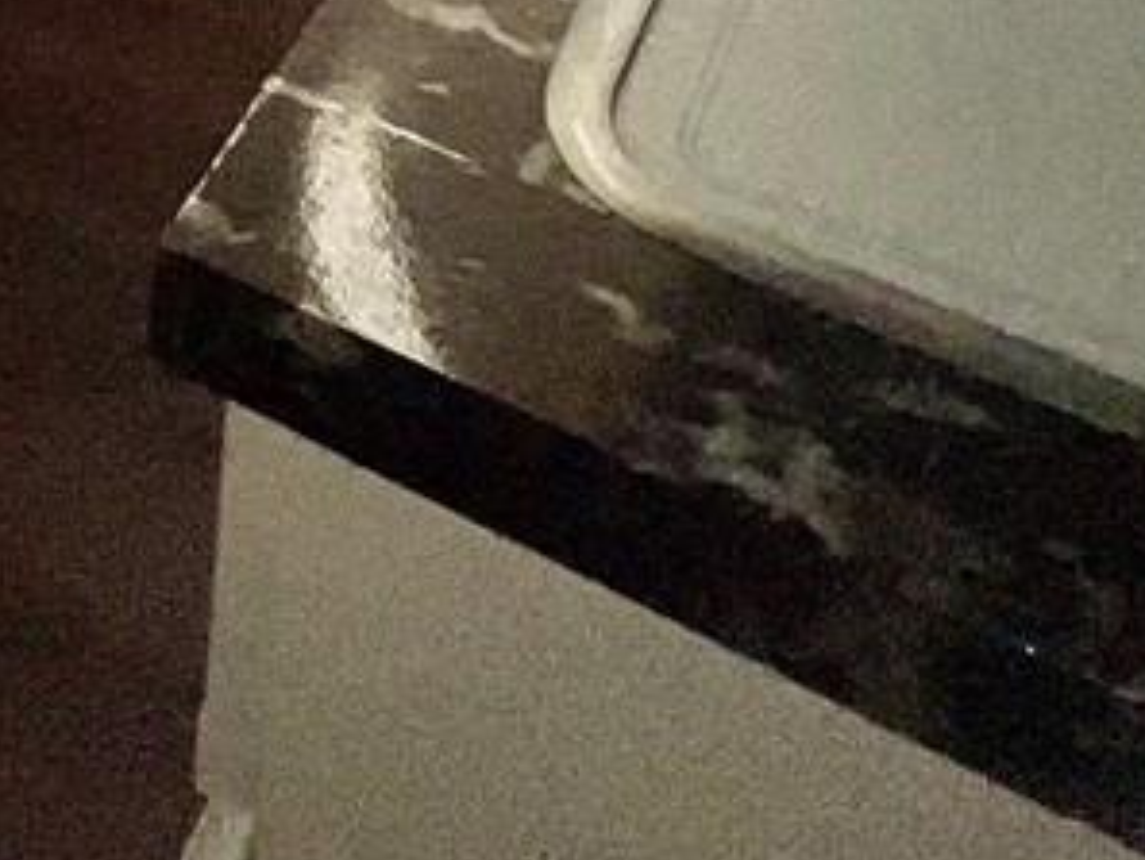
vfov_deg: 14.1
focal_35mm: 70
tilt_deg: -9.8
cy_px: -1234
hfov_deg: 24.7
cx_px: -285
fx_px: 2316
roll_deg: -1.1
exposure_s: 1/649
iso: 25
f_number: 1.8
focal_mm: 1.57
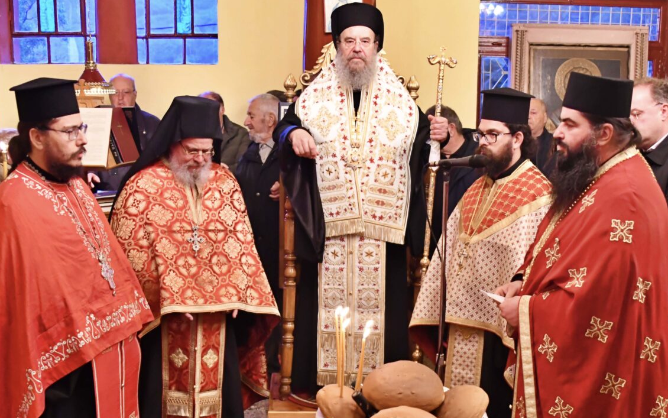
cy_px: 223
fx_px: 674
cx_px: 332
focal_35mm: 37
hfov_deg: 52.7
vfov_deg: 34.4
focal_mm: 24
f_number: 2.8
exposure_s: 1/125
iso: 3200
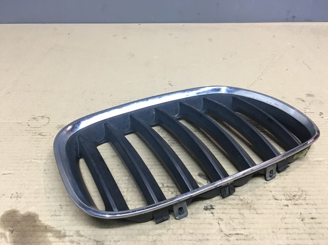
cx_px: 167
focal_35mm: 30
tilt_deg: -37.1
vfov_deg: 46.7
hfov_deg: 60.0
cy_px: 123
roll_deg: -1.1
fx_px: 284
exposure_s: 1/33
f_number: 2.2
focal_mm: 4.15
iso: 80
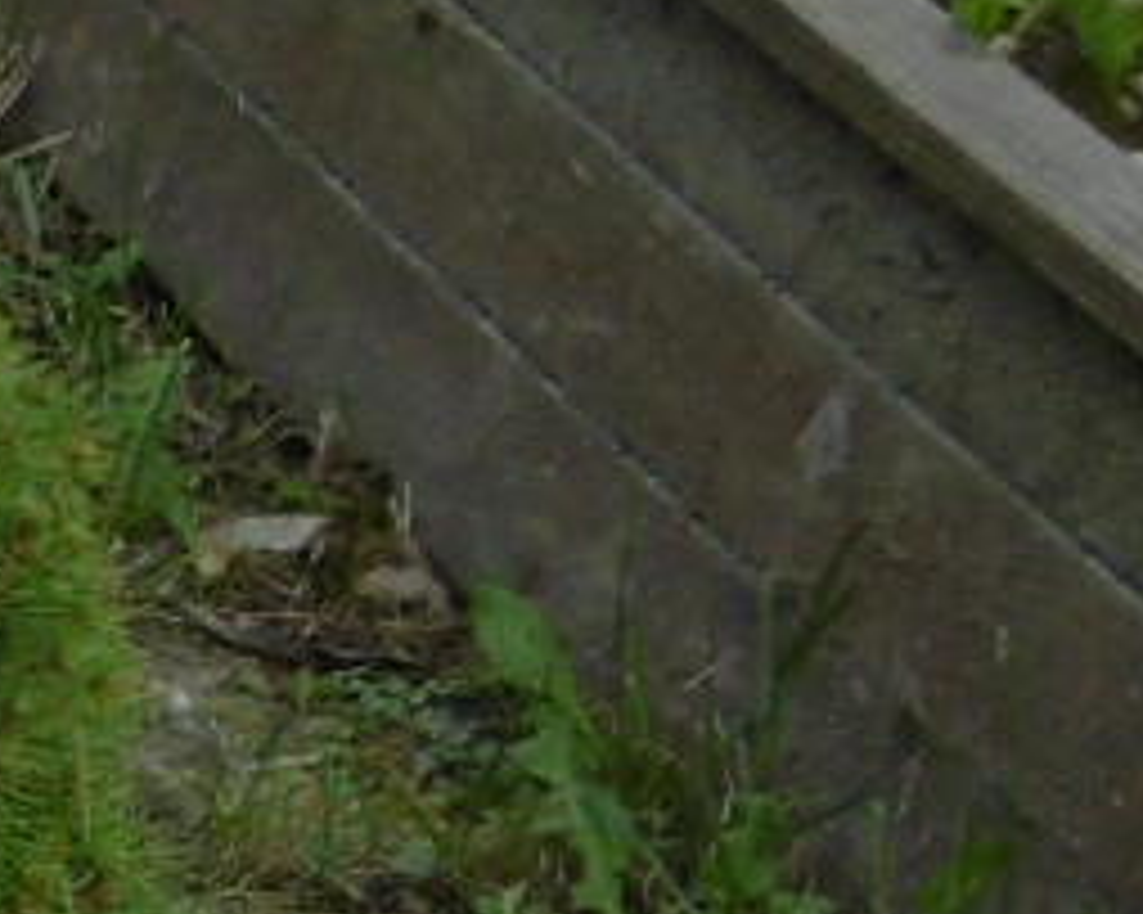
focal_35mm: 338
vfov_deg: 4.6
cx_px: -3168
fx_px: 11430
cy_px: 1166
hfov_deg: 5.2
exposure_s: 1/160
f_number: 3.8
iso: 100
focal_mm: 7.7
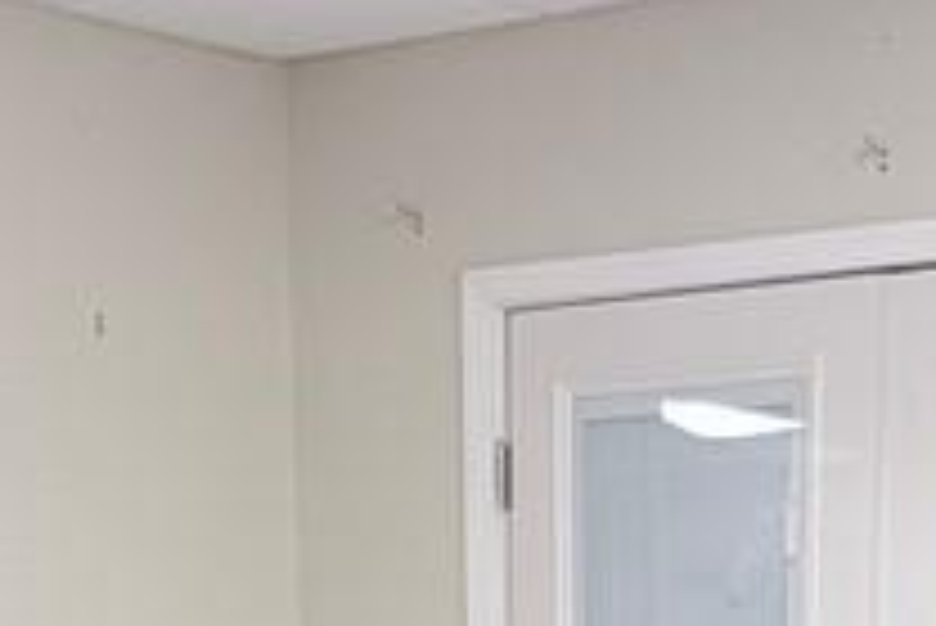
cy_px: 1581
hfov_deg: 16.6
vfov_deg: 9.7
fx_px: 3200
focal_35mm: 123
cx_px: 612
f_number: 1.78
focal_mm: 6.76
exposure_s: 1/60
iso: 400
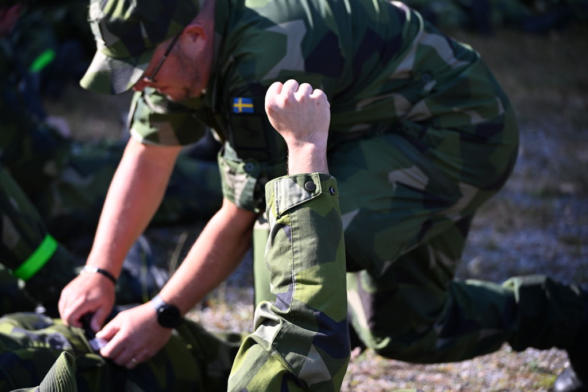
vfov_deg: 9.4
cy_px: 196
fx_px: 2385
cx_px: 294
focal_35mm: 146
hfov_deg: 14.1
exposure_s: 1/500
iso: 220
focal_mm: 146
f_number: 5.3
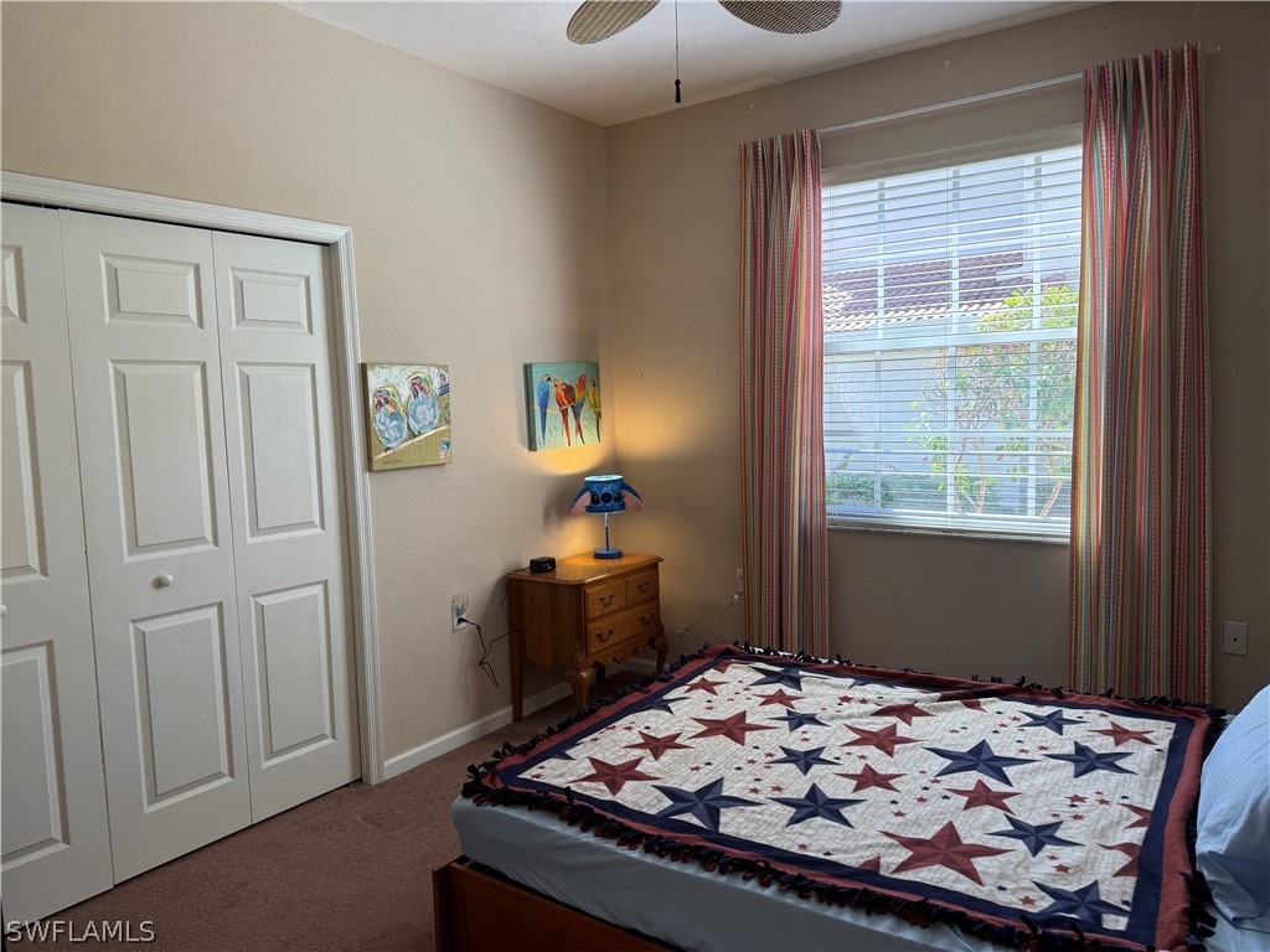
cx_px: 635
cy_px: 476
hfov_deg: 71.6
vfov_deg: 56.8
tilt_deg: -5.0
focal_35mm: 24
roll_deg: +1.5
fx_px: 881
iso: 100
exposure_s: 1/120
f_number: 1.78
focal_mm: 6.76
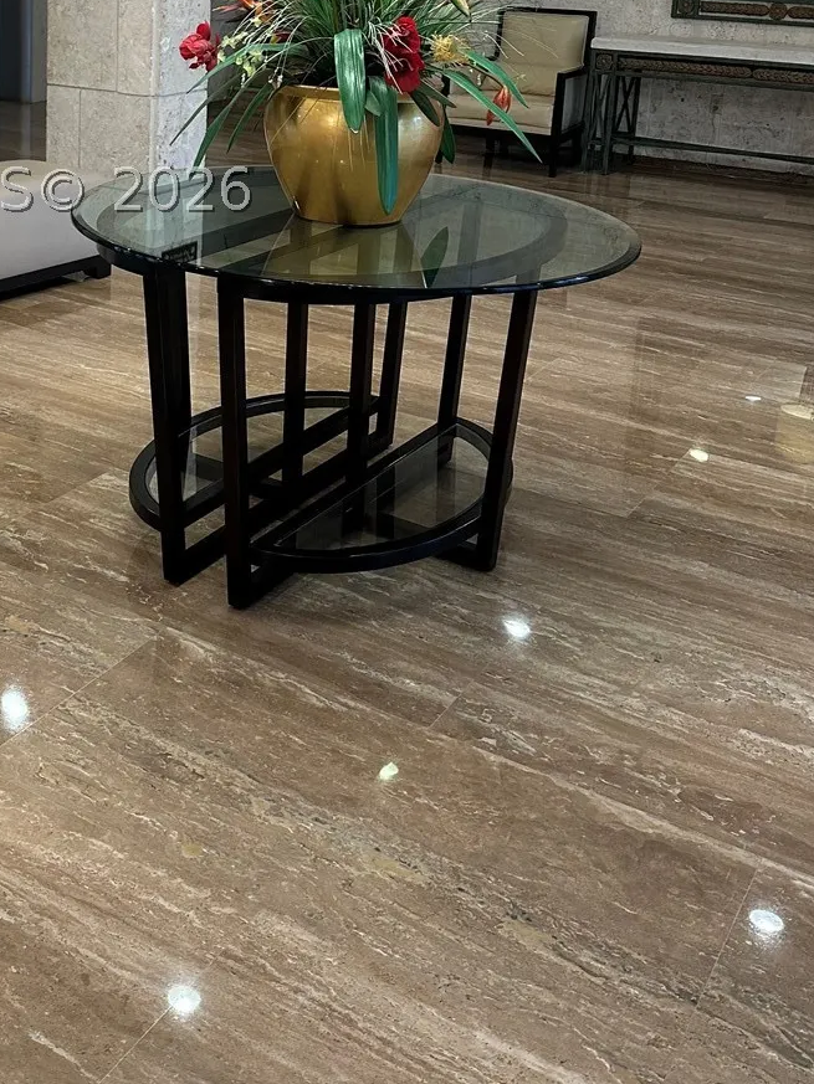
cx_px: 179
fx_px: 1379
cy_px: 190
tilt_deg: -13.0
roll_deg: -3.0
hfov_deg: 32.1
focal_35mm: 44
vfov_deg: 40.8
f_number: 1.78
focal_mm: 6.86
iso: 200
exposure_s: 1/120
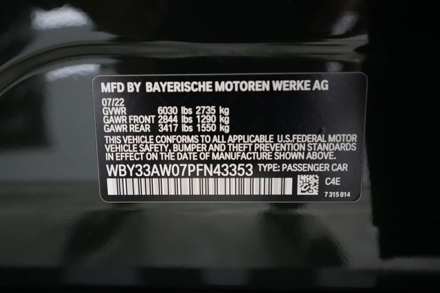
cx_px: 220
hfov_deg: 65.5
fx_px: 342
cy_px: 146
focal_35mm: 28
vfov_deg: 46.4
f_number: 4.5
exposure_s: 1/100
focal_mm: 28
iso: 10000
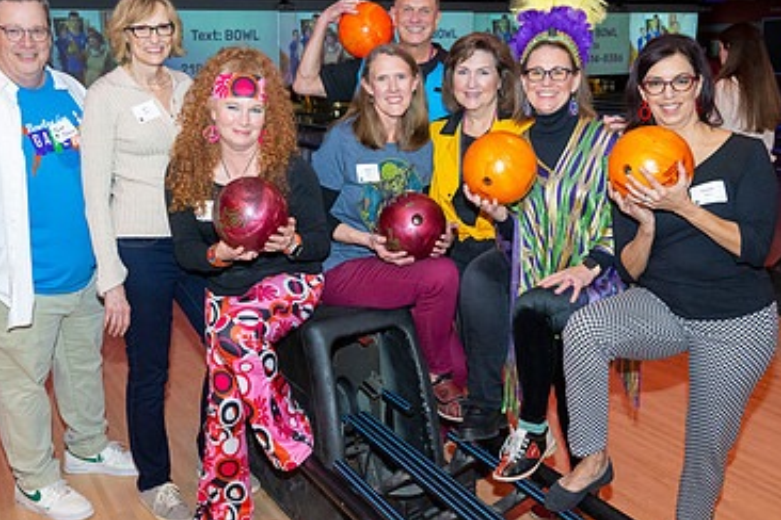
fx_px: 824
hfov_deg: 50.7
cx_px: 365
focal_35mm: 38
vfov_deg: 35.0
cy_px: 214
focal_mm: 24
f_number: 5.6
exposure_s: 1/100
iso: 2000
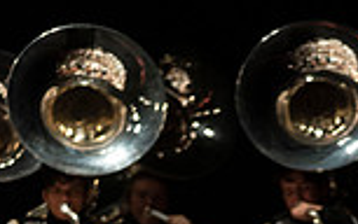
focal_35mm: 897
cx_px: 322
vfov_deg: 1.5
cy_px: 478
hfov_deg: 2.3
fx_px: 8761
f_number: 2.8
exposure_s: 1/500
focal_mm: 300
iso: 3200
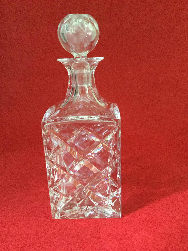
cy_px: 126
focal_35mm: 31
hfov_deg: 45.4
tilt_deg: -13.0
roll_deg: +1.1
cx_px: 94
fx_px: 224
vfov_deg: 58.4
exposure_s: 1/17
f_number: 2.4
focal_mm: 3.3
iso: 320
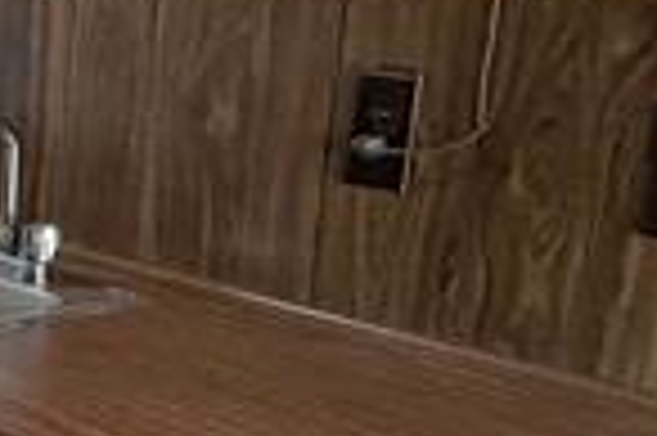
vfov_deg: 13.2
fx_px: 1859
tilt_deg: -19.0
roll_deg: +2.0
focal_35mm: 102
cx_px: -513
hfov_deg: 16.8
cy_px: 436
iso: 500
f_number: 2.2
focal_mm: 2.22
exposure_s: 1/60
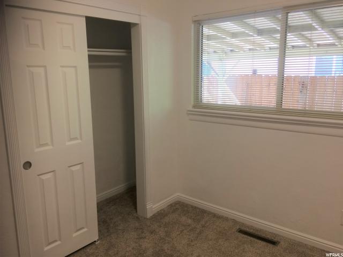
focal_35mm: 29
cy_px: 128
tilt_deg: -12.5
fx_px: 287
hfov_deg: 61.7
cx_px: 172
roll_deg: +0.2
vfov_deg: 48.2
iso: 40
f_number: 2.2
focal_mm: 4.15
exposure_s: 1/30
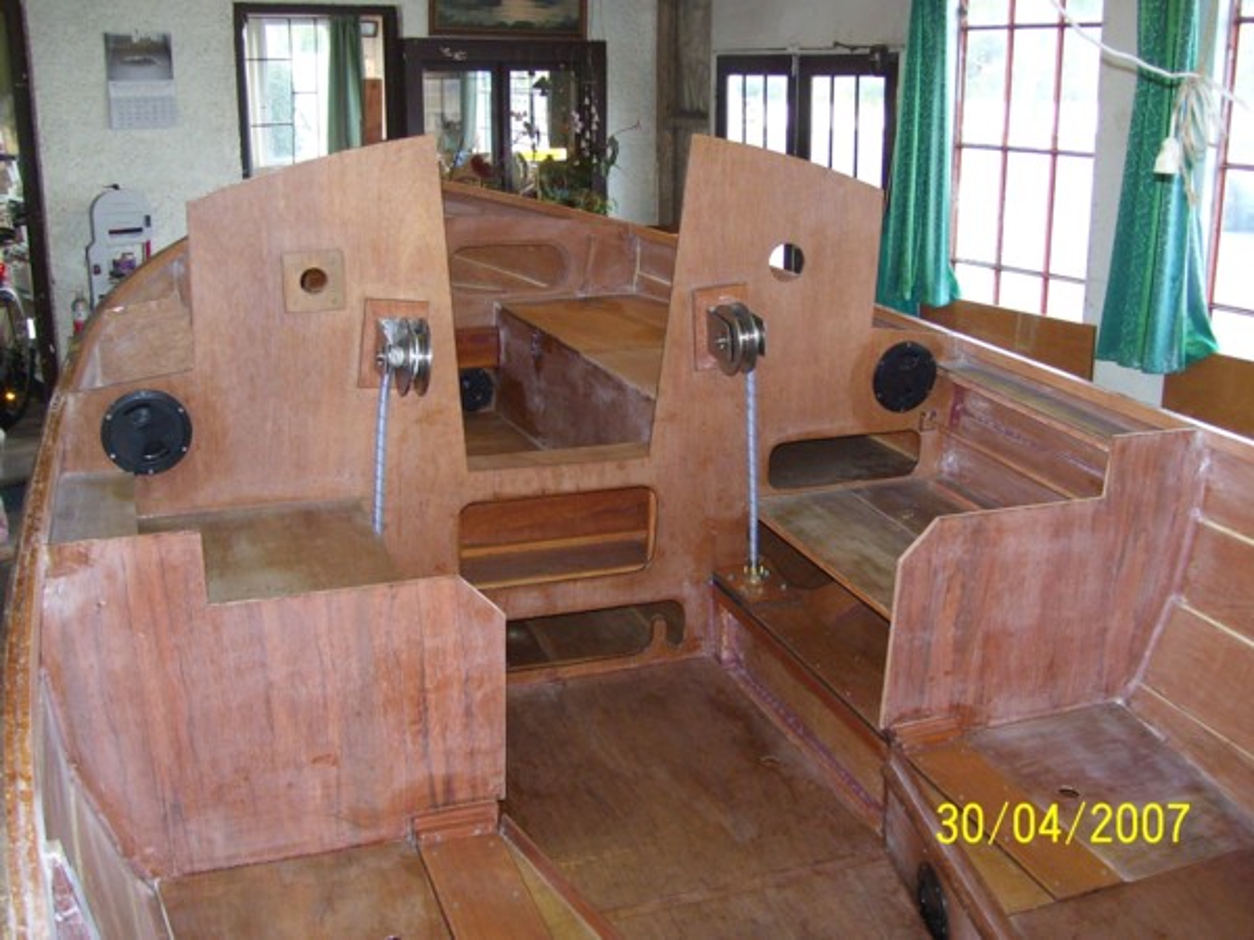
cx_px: 627
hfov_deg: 51.4
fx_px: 1304
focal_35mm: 36
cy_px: 470
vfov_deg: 39.7
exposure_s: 1/60
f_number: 2.7
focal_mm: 6
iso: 160
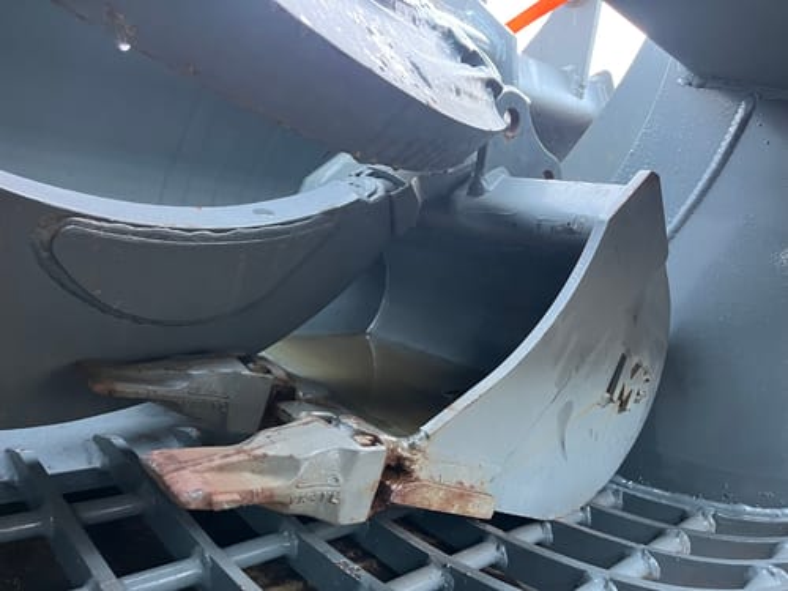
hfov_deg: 67.3
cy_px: 296
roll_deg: -7.8
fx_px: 592
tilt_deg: -8.0
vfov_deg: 53.1
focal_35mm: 26
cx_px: 394
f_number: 1.6
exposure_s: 1/54
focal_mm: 5.1
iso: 500
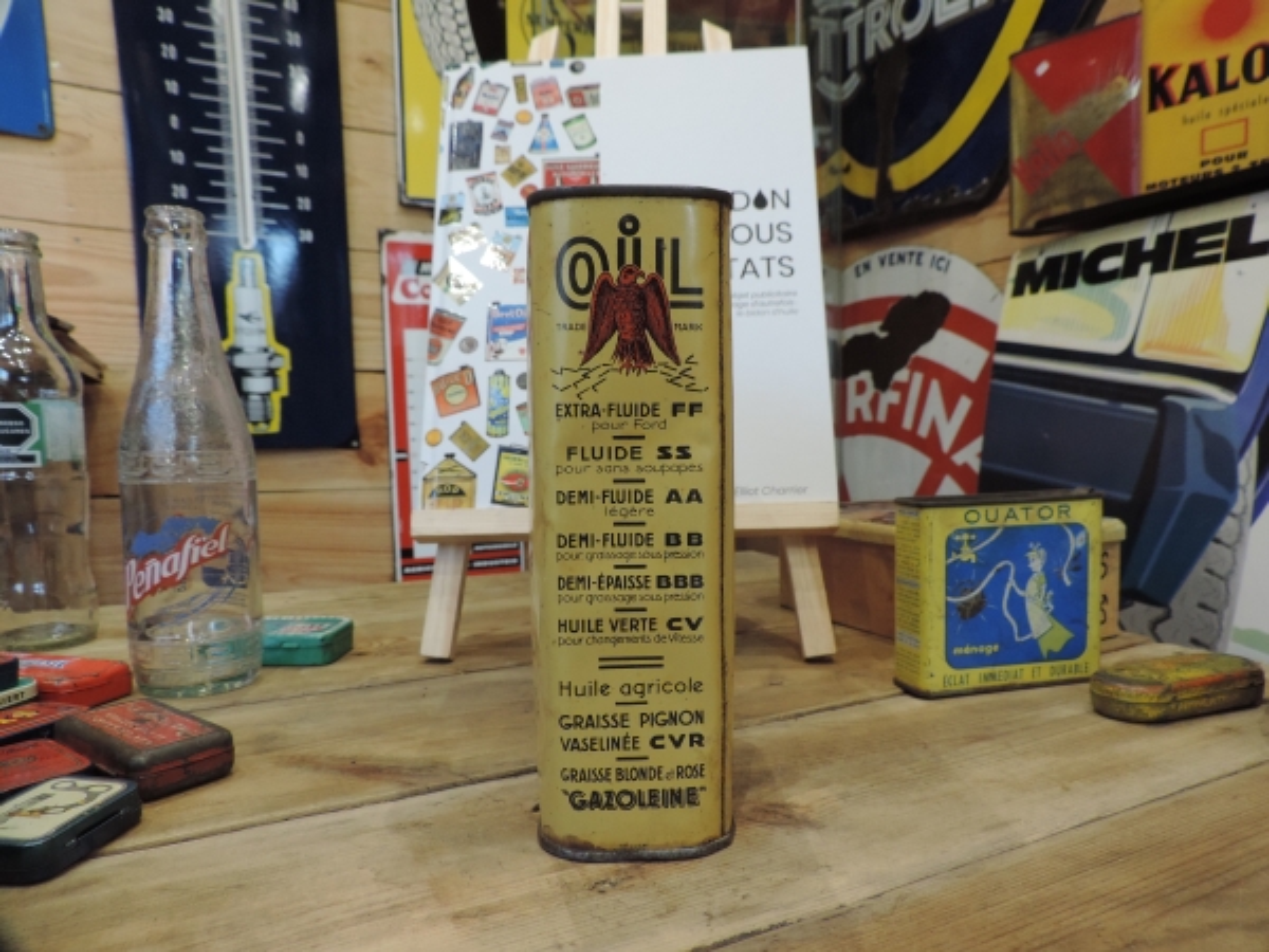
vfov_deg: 56.8
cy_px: 476
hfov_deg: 71.6
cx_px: 634
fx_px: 880
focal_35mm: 24
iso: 400
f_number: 3
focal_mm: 4.3
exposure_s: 1/30
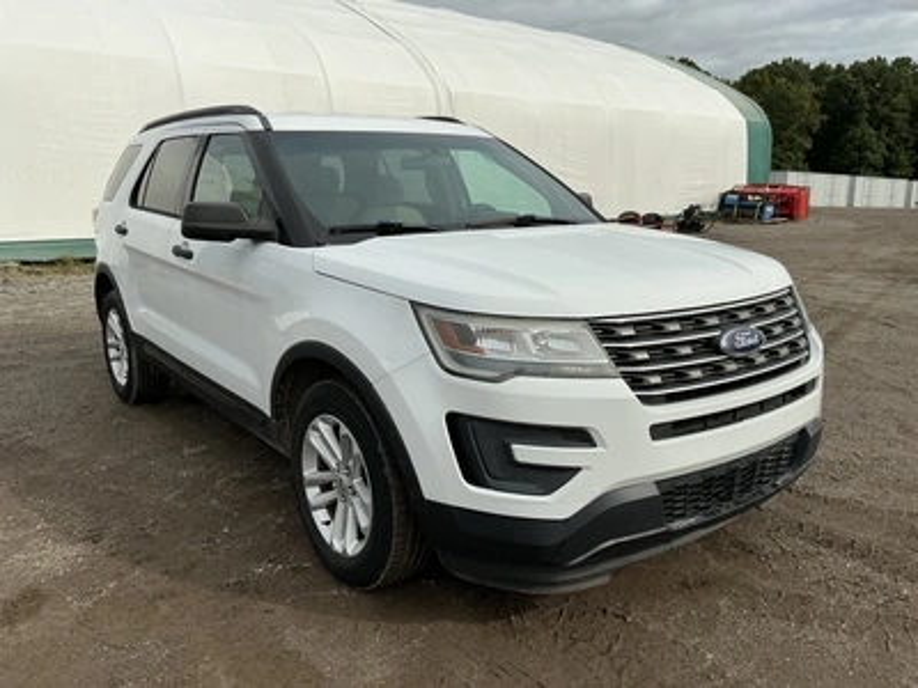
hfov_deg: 63.4
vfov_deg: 49.7
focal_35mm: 28
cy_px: 344
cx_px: 459
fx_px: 743
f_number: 1.8
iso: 25
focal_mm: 3
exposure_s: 1/2427
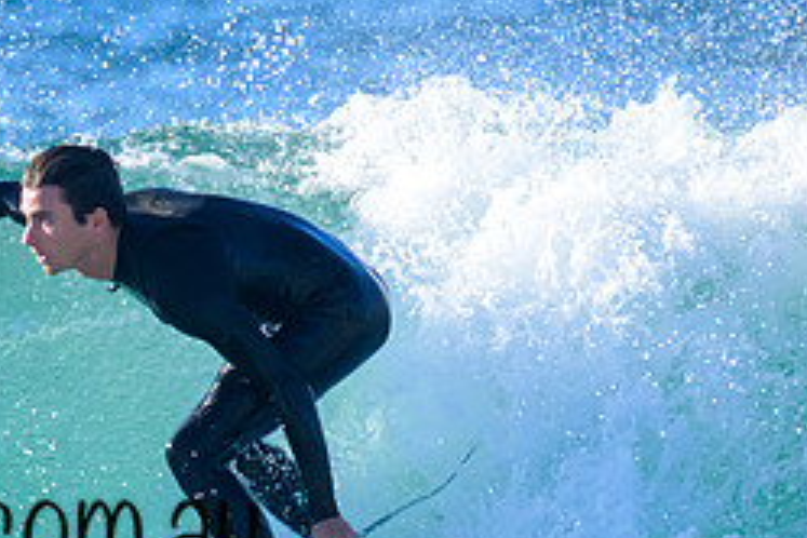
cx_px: -10
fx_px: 48887
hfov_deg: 0.9
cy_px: 382
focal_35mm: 2181
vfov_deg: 0.6
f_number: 11
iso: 2800
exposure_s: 1/2000
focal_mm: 800
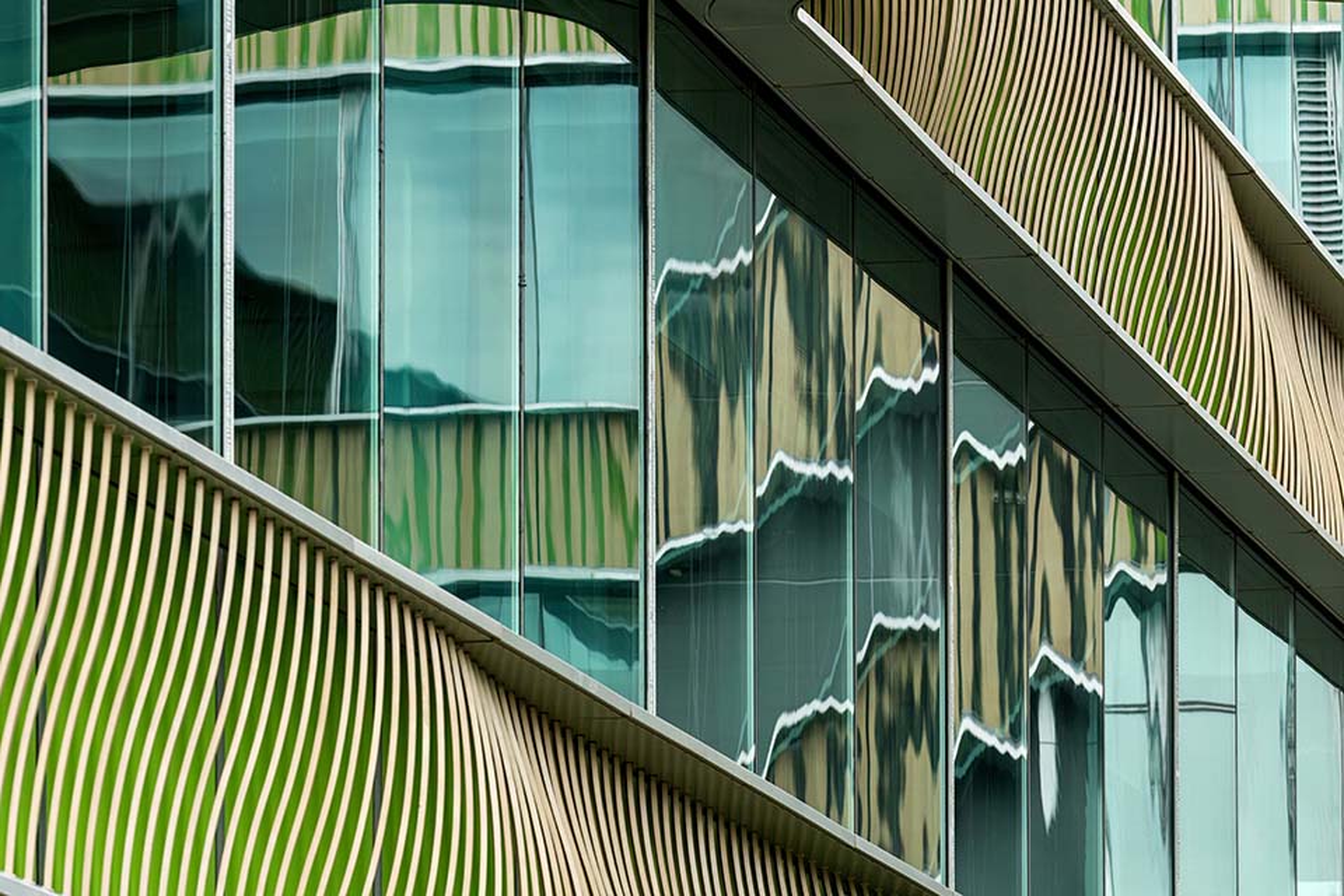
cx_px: 672
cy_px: 448
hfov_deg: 10.3
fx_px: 7466
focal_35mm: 200
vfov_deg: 6.9
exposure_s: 1/400
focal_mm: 200
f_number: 8
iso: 2200
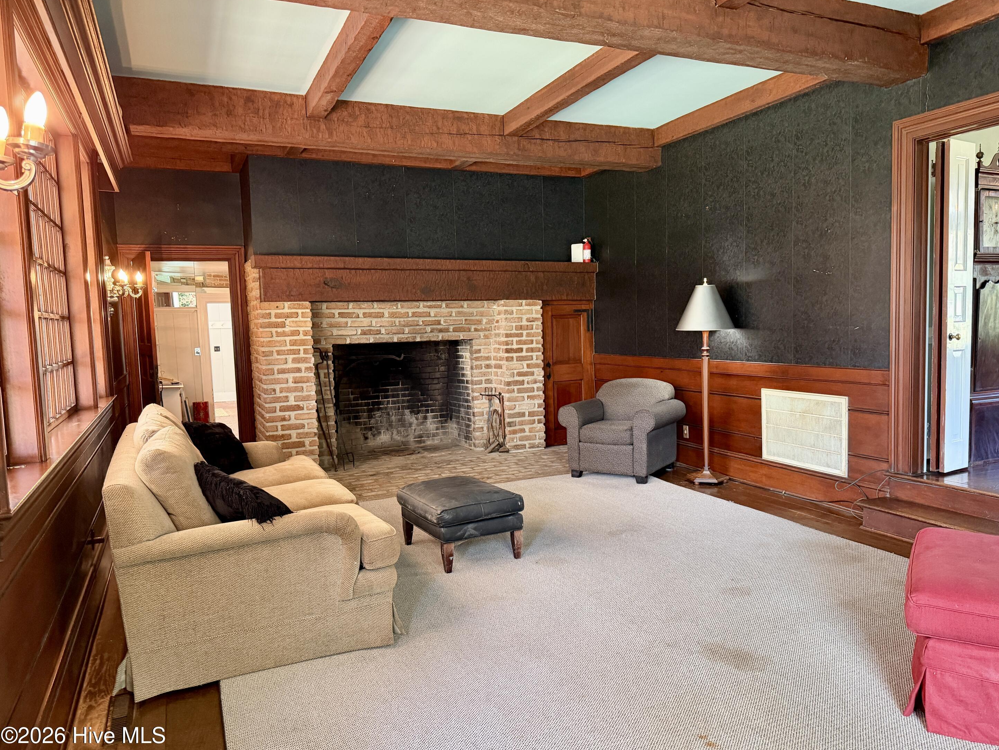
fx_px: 721
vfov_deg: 54.9
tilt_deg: -4.4
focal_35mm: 25
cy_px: 381
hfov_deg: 69.4
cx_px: 520
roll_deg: +1.8
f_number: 1.78
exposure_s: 1/60
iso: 500
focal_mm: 6.76
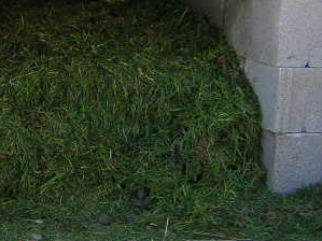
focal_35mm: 92
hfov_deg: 21.1
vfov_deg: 16.0
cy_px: 76
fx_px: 855
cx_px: 64
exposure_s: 1/175
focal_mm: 5.6
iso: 100
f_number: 2.8
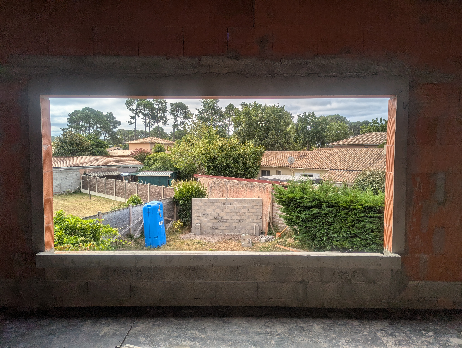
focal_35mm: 24
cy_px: 174
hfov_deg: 71.5
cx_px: 231
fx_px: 321
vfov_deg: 56.9
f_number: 1.85
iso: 41
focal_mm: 6.81
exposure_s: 1/1770
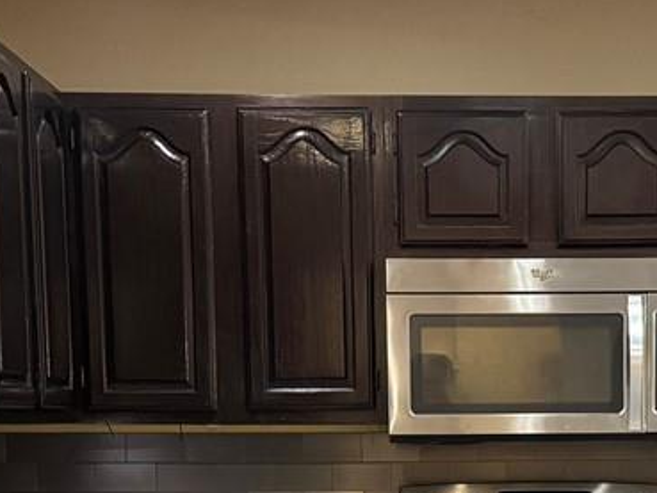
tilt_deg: -8.7
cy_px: 691
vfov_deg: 13.6
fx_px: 1975
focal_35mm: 104
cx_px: 545
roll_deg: -0.4
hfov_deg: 18.7
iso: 500
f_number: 1.78
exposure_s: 1/60
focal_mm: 6.76
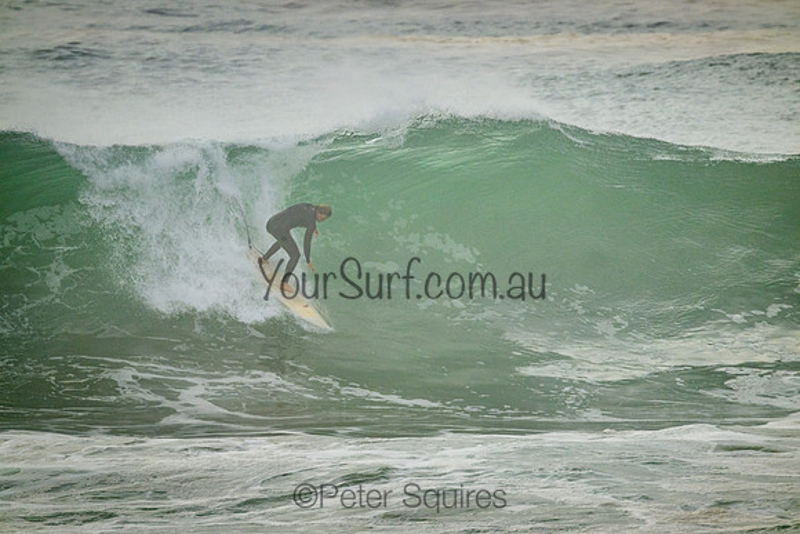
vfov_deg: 1.7
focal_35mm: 800
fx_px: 17781
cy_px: 267
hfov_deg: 2.6
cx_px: 400
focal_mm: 800
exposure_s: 1/2500
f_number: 11
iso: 1400
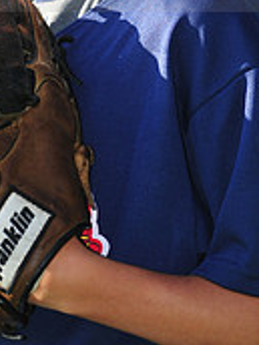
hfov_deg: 2.3
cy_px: -52
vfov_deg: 3.1
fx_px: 6475
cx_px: 70
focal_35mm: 649
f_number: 4.5
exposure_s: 1/500
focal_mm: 200
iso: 200
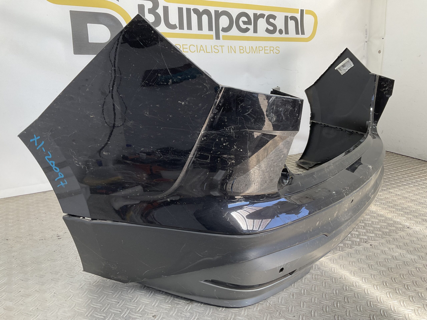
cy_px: 160
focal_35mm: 29
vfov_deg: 48.2
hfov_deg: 61.7
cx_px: 214
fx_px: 358
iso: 16
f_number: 1.8
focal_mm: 3
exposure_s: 1/105
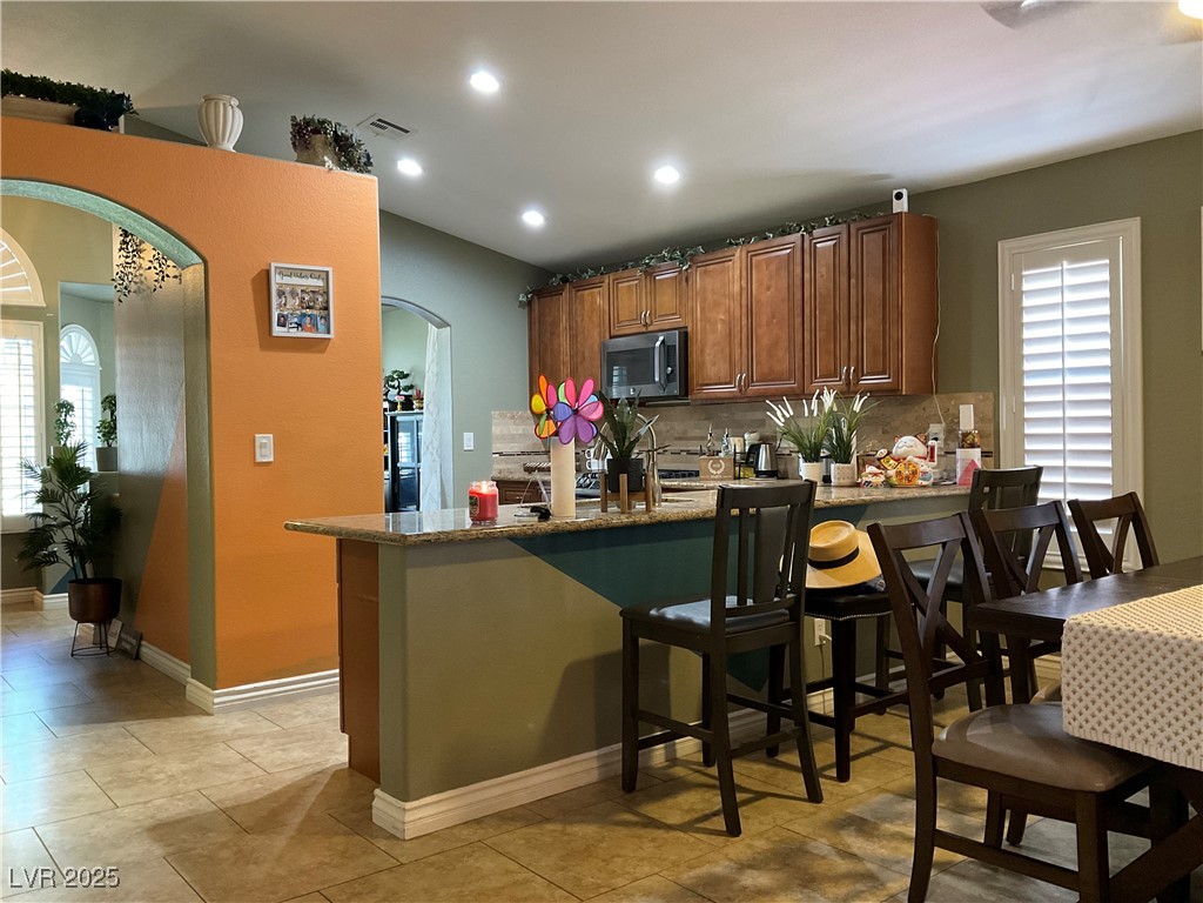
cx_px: 602
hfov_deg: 61.7
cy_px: 452
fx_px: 1008
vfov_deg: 48.2
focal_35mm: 29
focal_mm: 3
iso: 250
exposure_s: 1/40
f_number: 1.8
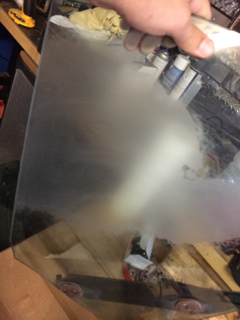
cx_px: 120
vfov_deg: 60.0
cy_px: 160
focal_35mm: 30
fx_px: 277
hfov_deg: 46.8
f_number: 2.2
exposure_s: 1/15
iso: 500
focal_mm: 4.12
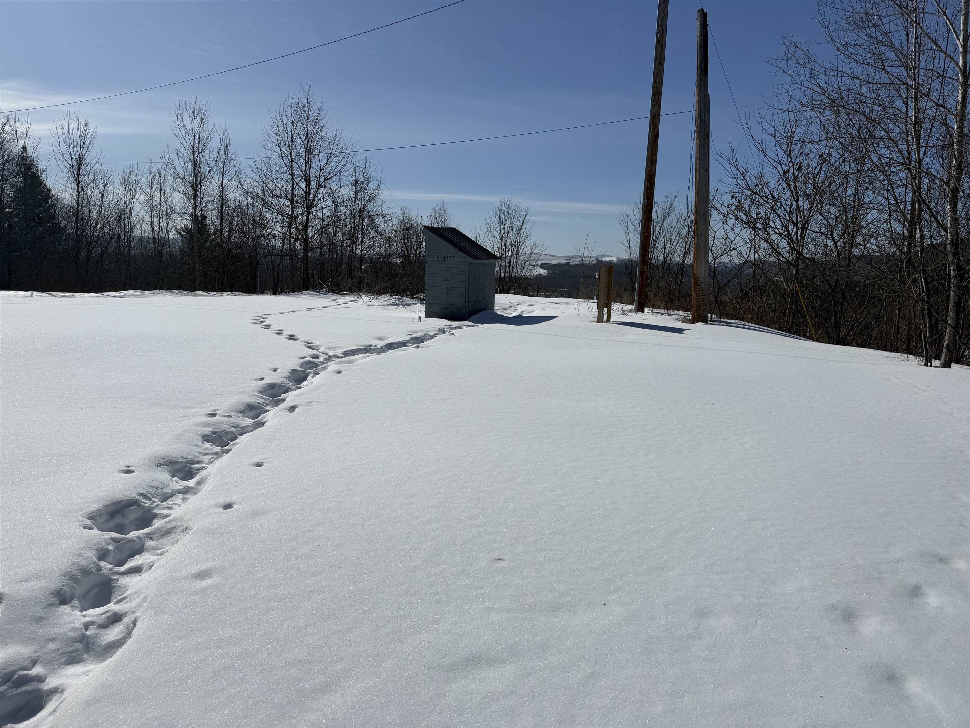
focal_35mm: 24
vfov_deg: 56.8
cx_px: 485
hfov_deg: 71.6
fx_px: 673
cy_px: 364
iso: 64
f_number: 1.78
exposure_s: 1/22727
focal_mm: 6.76
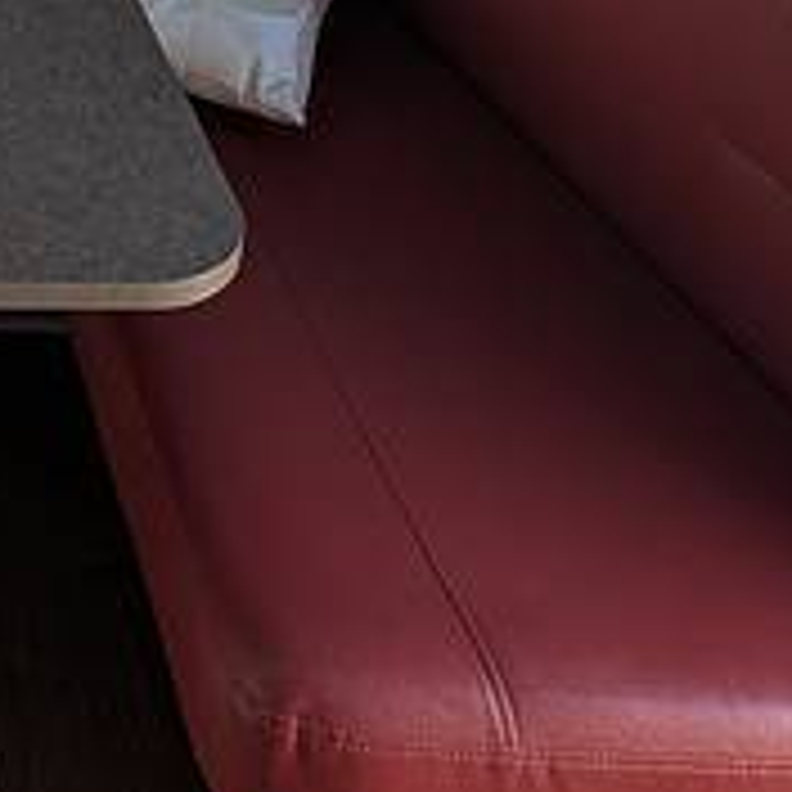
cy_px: -405
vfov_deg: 23.0
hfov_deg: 24.1
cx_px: -306
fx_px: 1553
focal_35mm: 60
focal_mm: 2.02
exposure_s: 1/191
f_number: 1.7
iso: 52
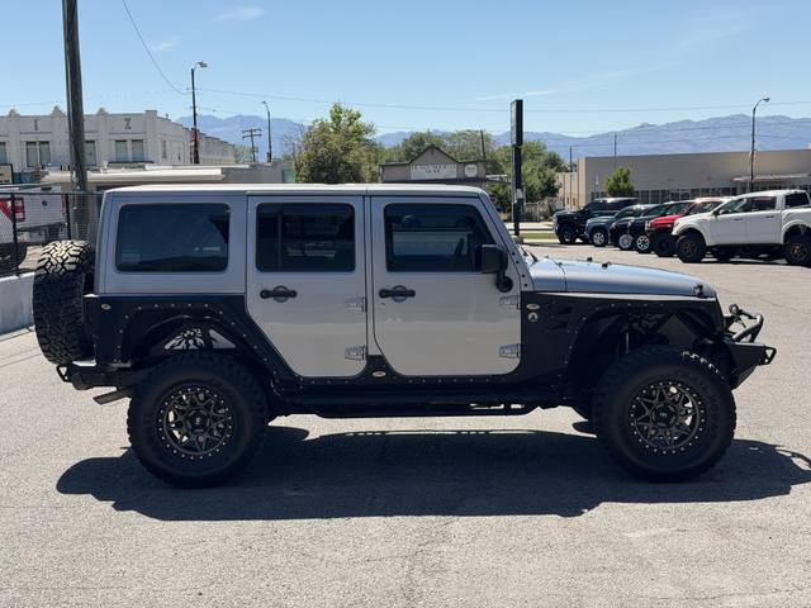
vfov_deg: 30.3
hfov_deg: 39.7
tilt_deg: -6.4
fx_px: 1125
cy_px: 304
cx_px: 406
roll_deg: +1.6
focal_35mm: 48
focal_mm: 6.76
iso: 80
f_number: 1.78
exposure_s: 1/1980
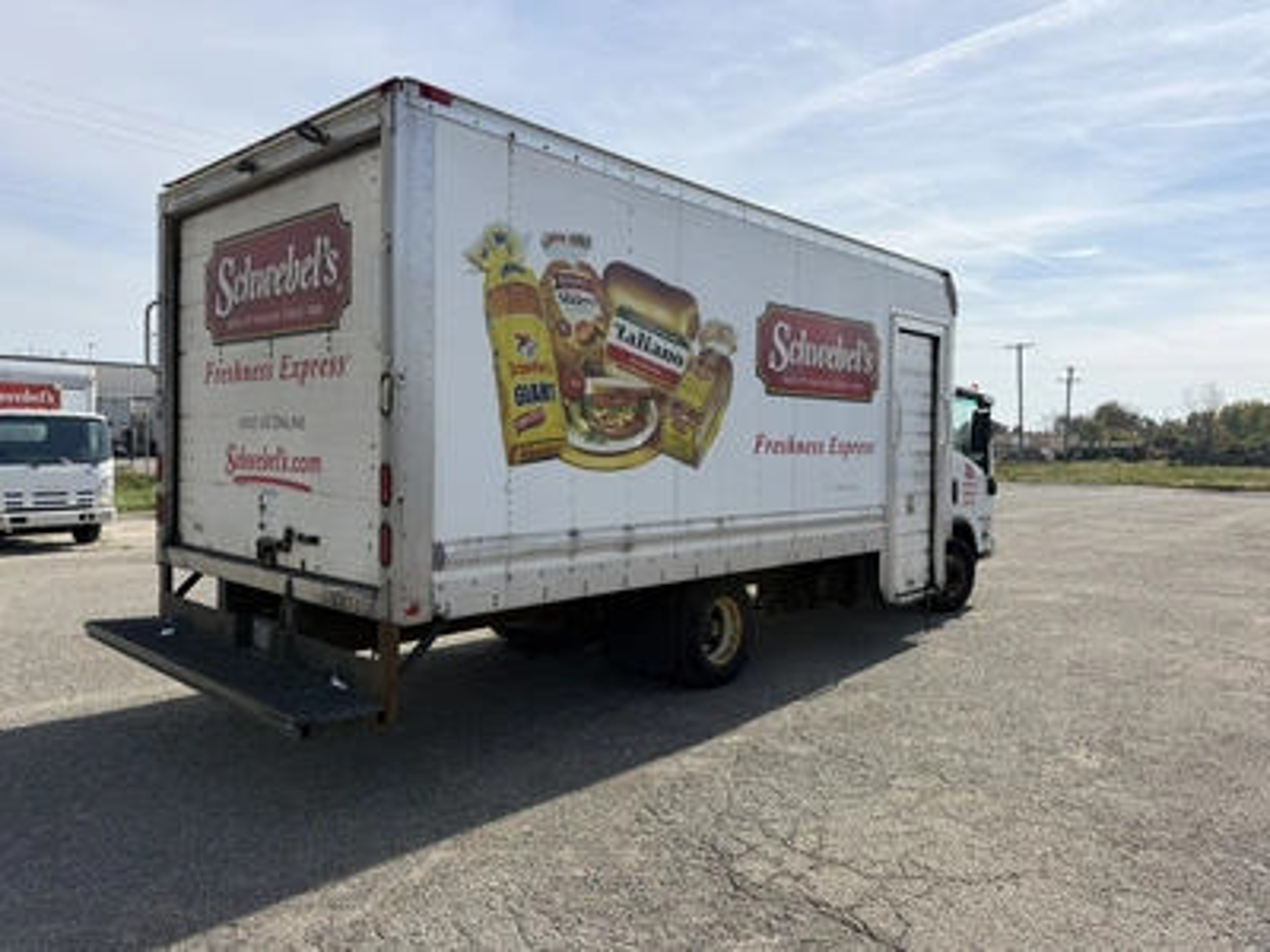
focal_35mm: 24
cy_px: 476
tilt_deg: +0.0
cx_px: 635
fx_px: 881
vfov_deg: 56.8
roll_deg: -1.1
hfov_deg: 71.6
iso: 80
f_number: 1.78
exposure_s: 1/5714
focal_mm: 6.76
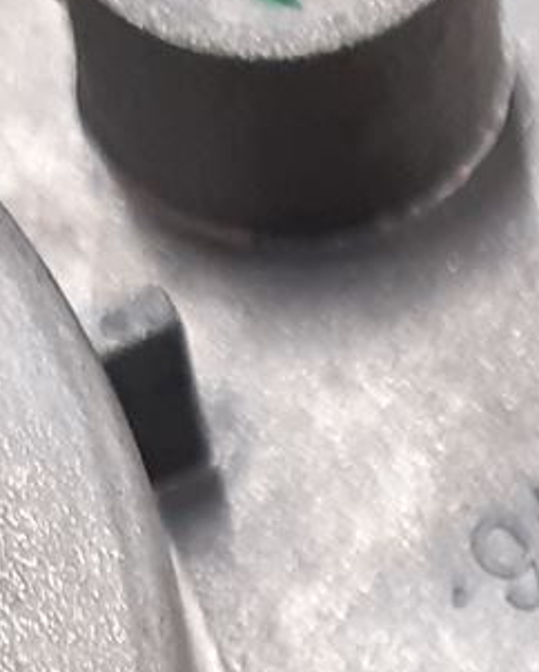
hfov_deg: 8.8
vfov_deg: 9.7
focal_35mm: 172
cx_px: 731
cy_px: 1676
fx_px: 3426
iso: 125
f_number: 1.7
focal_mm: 3.93
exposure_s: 1/50
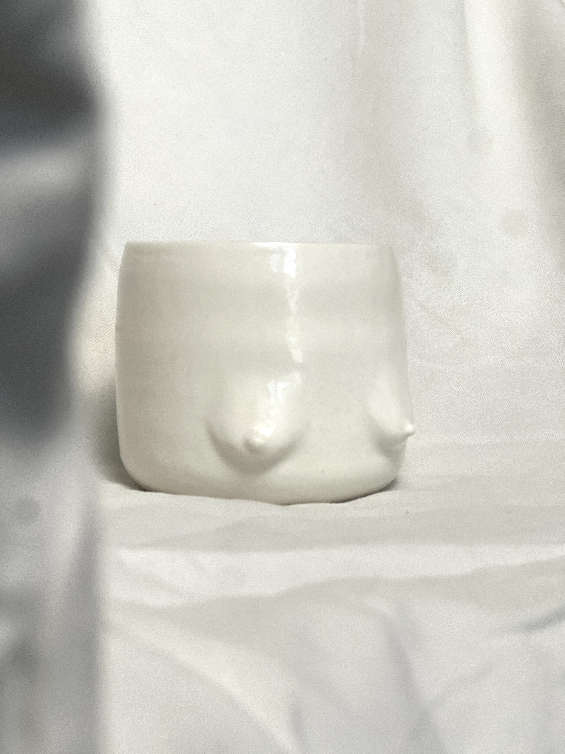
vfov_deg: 25.3
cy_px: 377
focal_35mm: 77
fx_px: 1676
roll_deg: +1.3
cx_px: 282
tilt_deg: -6.5
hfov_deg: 19.1
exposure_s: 1/121
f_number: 2.8
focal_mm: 9
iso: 125
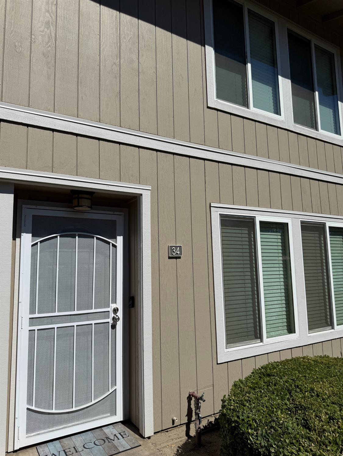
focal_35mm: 24
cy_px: 228
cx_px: 172
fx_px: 317
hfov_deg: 56.8
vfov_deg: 71.6
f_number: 1.78
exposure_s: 1/14286
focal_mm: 6.76
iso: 80
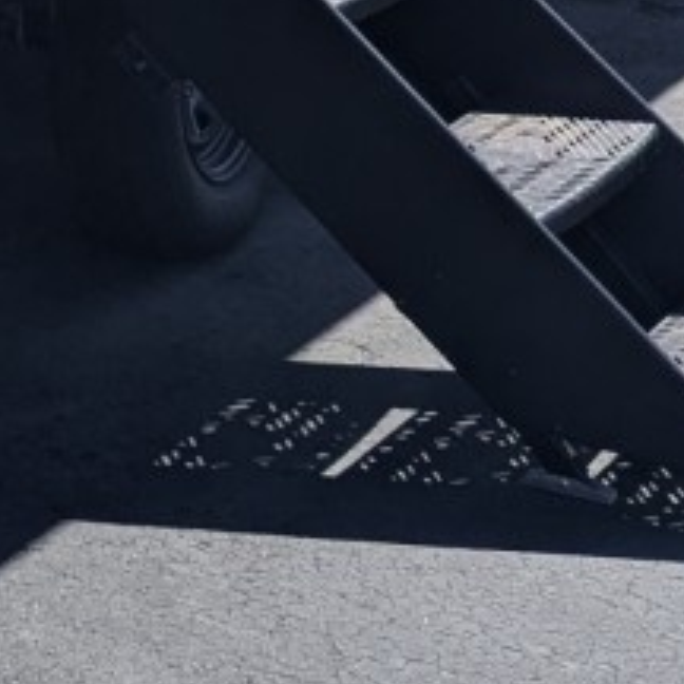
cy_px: -694
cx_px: -711
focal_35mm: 137
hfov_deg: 11.4
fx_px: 3063
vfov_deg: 11.5
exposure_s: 1/2262
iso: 47
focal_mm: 6.81
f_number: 1.85
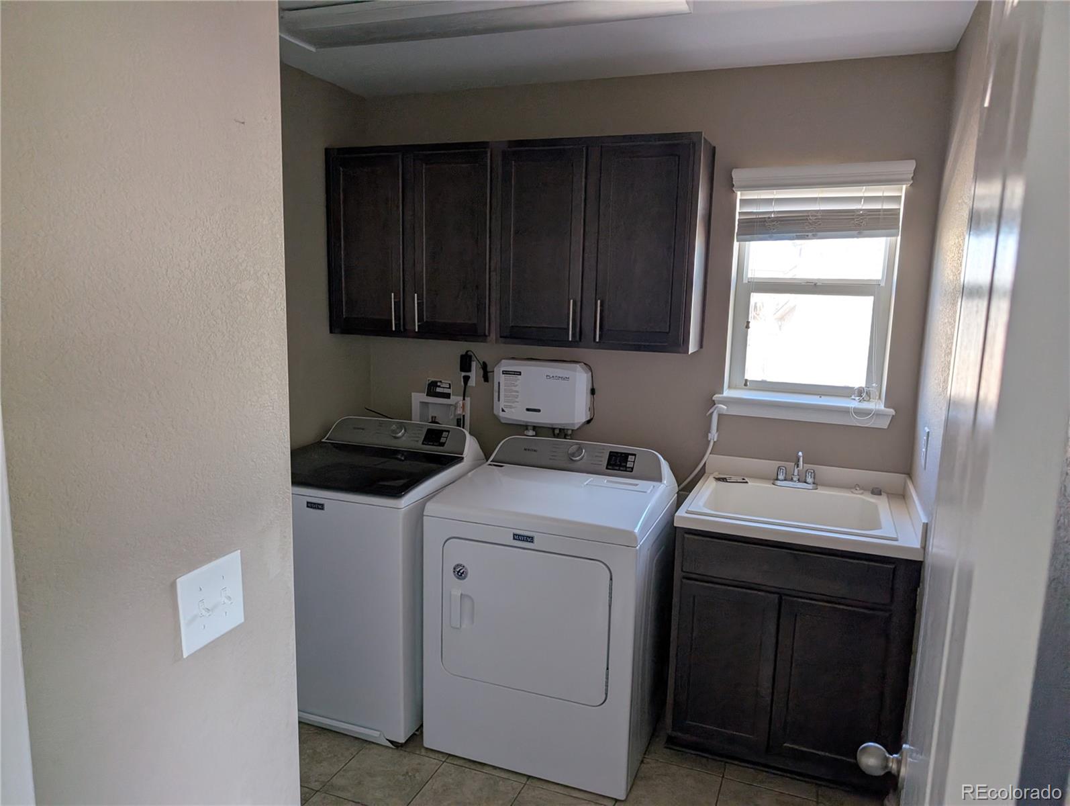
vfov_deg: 56.9
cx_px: 535
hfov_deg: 71.5
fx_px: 743
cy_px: 403
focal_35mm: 24
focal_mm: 6.9
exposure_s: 1/395
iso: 238
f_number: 1.68
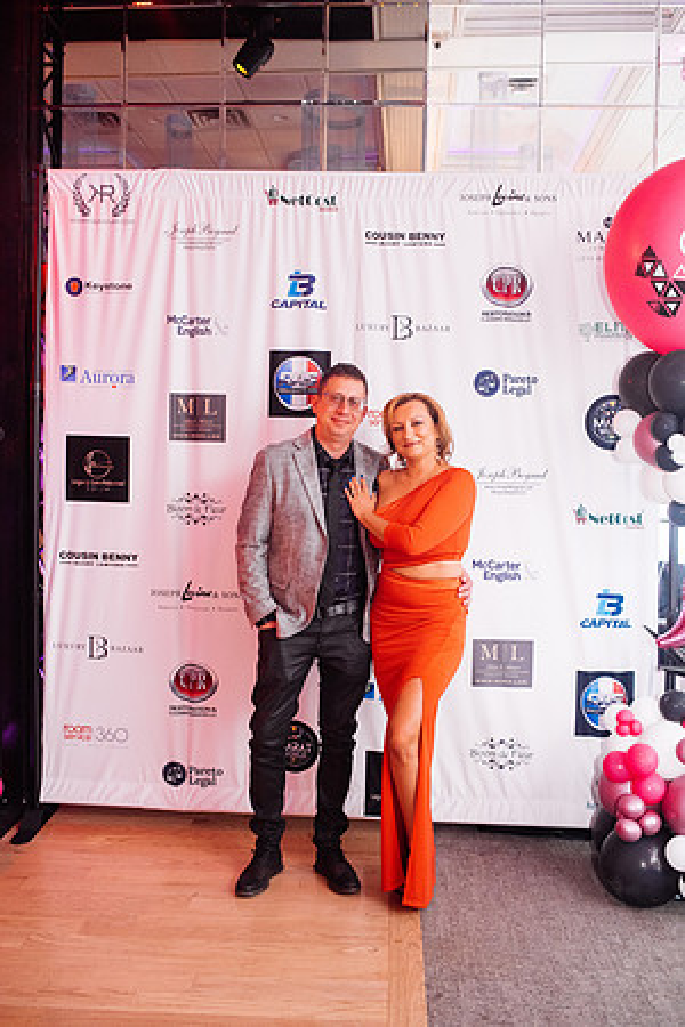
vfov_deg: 54.4
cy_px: 514
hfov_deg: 37.9
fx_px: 999
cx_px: 342
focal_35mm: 35
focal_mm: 35
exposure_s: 1/200
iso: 2500
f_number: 2.8
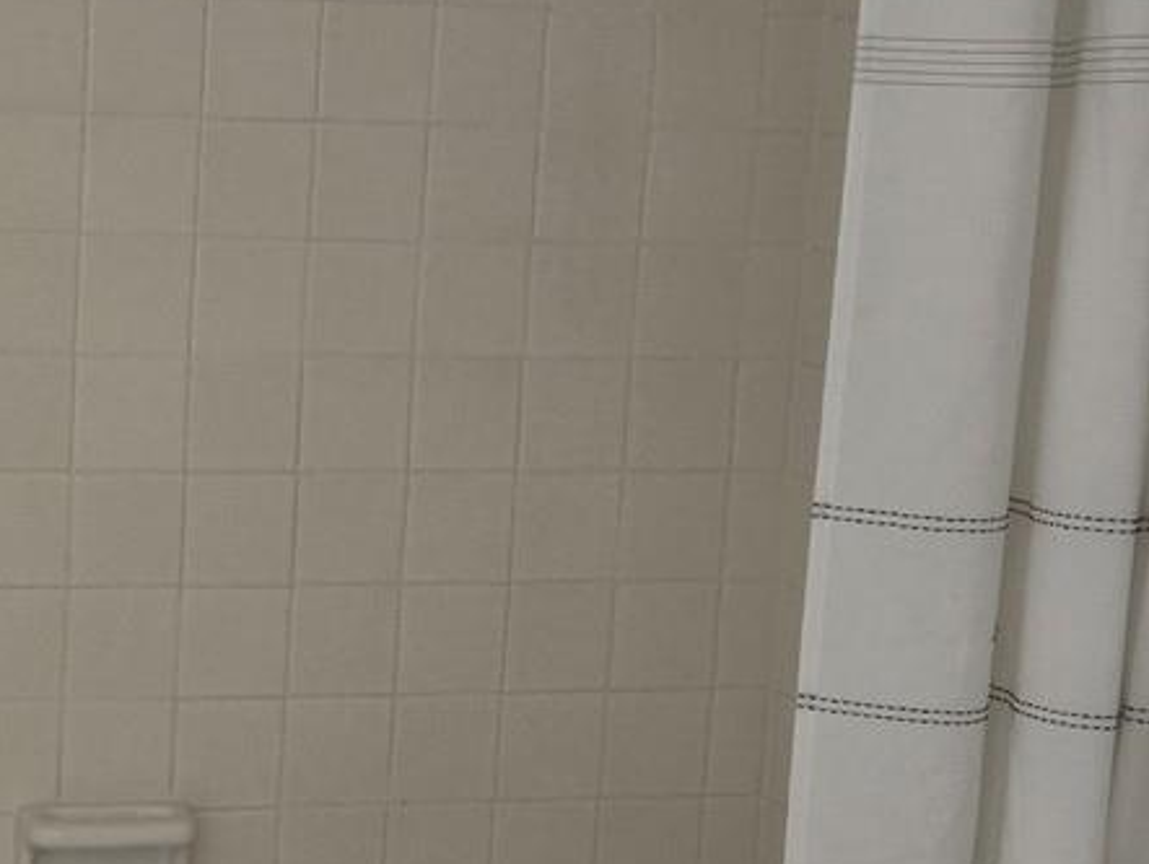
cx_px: 158
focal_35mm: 83
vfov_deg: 17.8
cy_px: 485
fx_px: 2757
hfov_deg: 23.0
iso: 400
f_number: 1.8
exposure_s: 1/120
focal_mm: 5.4
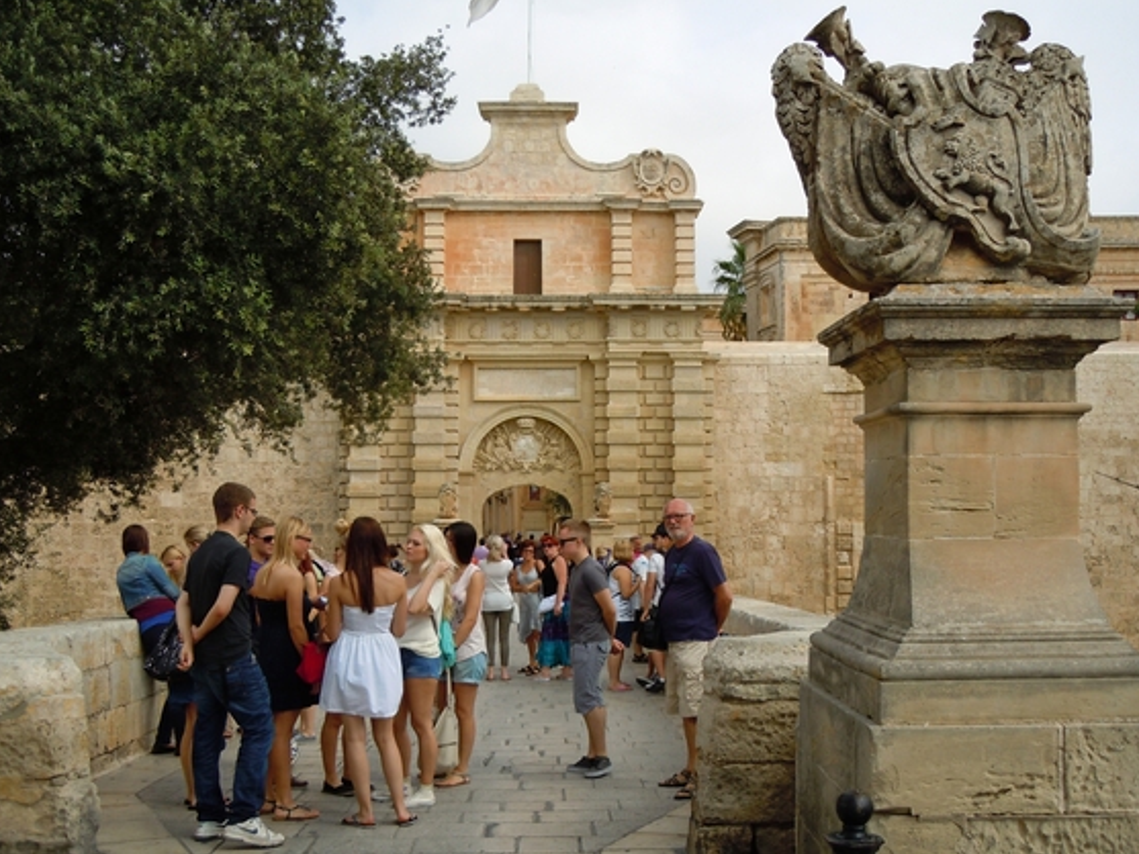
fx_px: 1382
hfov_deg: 44.8
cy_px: 423
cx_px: 583
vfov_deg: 34.4
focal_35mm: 42
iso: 100
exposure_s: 1/1000
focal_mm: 7.1
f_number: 3.7
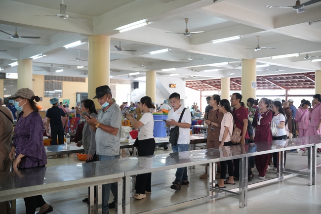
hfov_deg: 54.4
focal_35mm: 35
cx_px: 160
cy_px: 107
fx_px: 312
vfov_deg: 37.8
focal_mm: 35
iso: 2500
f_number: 2.8
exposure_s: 1/200
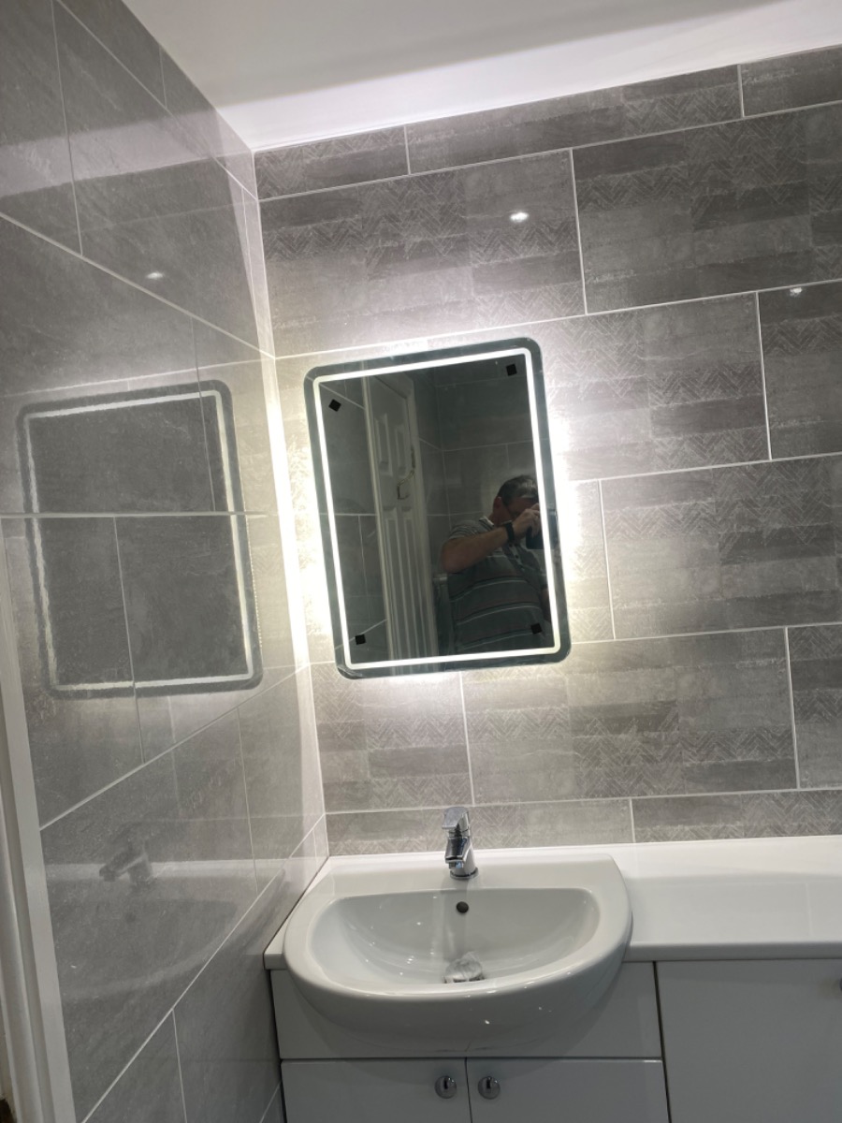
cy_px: 562
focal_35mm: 26
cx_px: 421
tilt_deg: -2.4
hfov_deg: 53.1
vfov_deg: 67.3
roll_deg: +5.4
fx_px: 843
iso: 40
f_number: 1.8
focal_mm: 4.25
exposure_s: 1/100
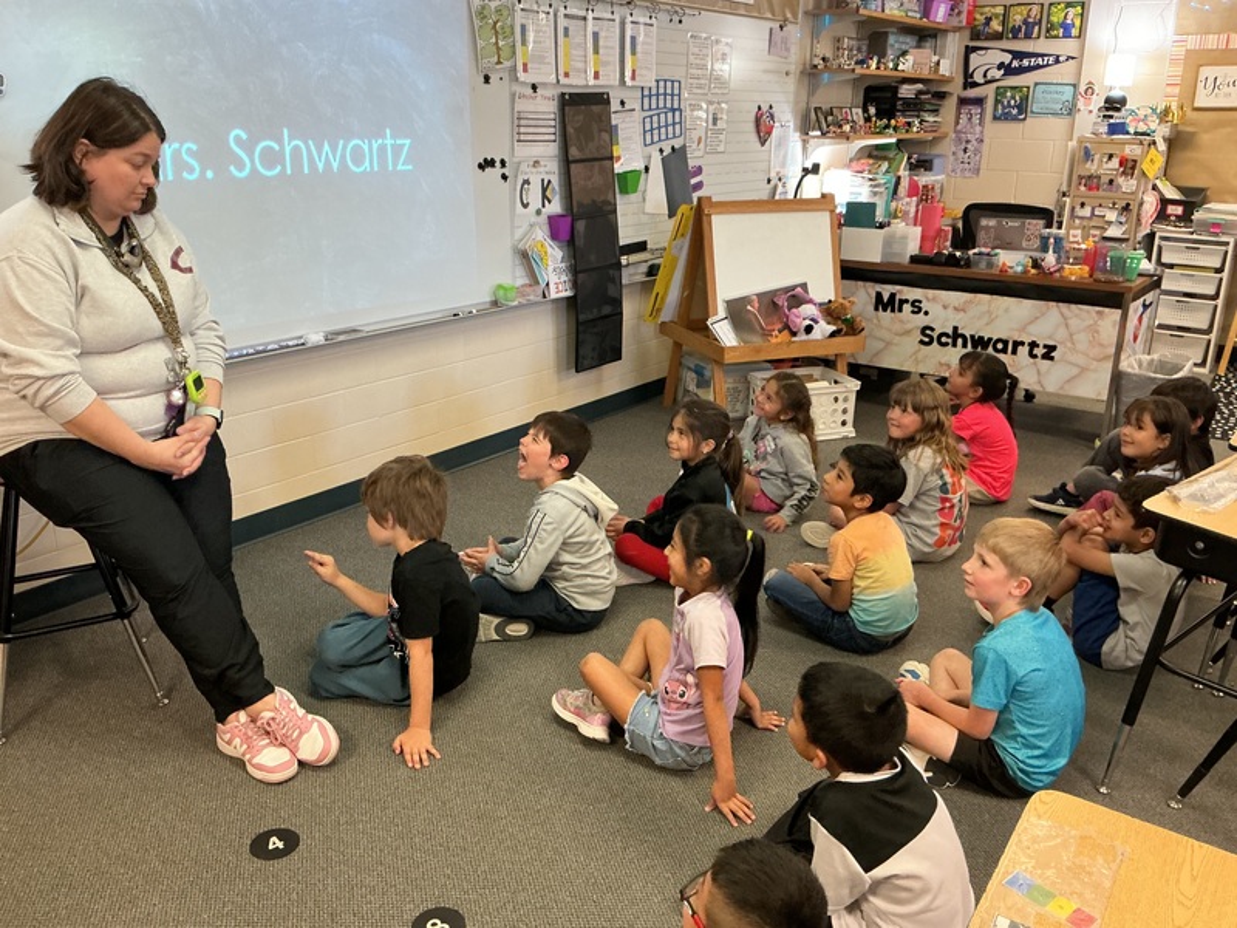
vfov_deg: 48.2
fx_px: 1036
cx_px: 618
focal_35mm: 29
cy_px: 464
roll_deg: -1.0
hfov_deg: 61.7
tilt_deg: -19.8
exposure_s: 1/50
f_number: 1.8
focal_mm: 3
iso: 250
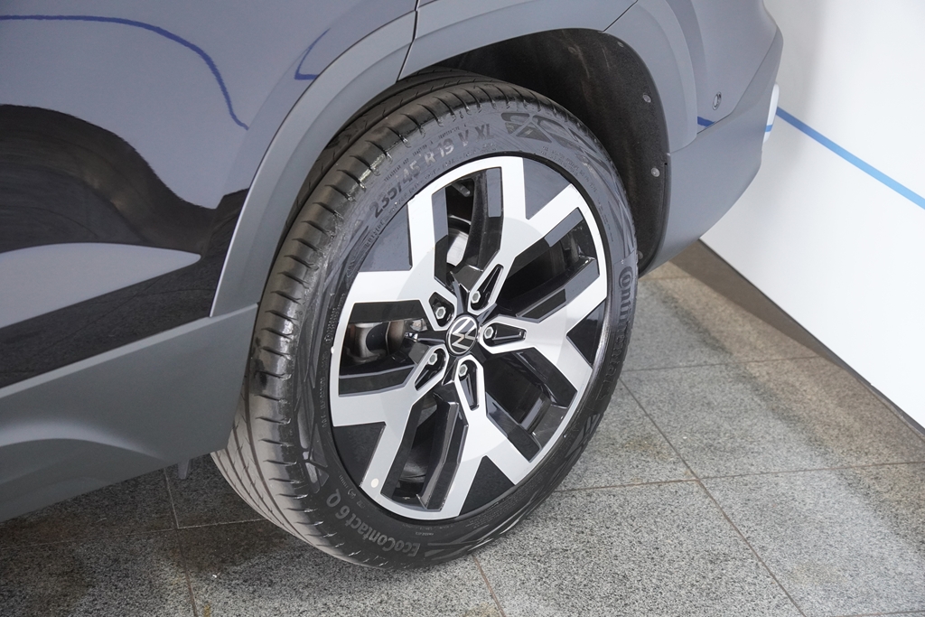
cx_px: 462
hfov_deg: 27.0
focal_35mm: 75
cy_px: 308
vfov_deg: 18.2
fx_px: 1927
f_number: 3.5
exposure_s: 1/160
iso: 1600
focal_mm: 50
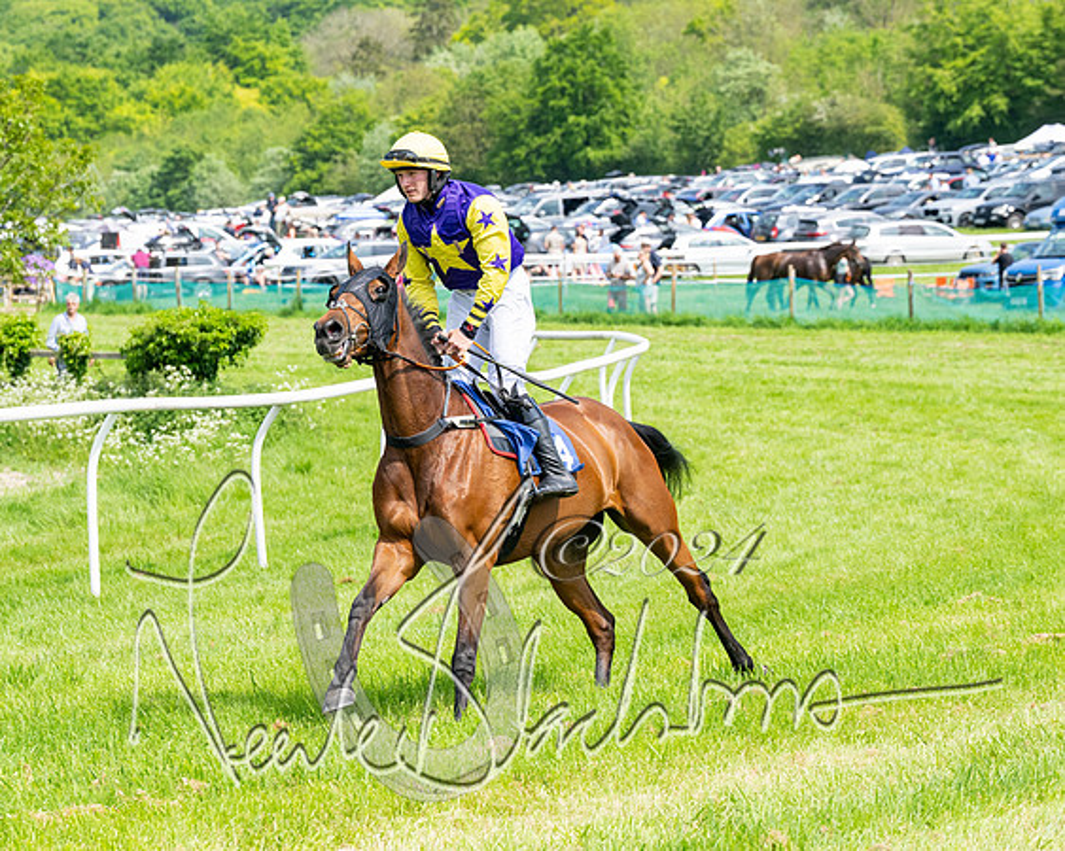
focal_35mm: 149
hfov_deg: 12.9
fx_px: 4707
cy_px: 365
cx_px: 532
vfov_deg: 10.3
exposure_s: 1/2000
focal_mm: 99
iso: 400
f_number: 5
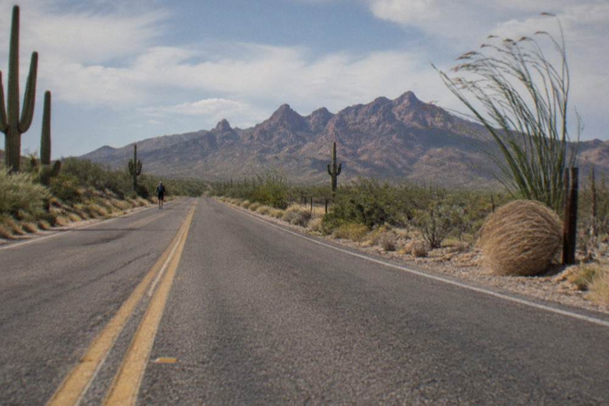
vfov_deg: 19.4
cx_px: 304
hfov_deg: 28.9
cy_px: 203
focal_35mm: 70
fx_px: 1184
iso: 320
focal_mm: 70
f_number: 6.3
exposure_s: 1/400
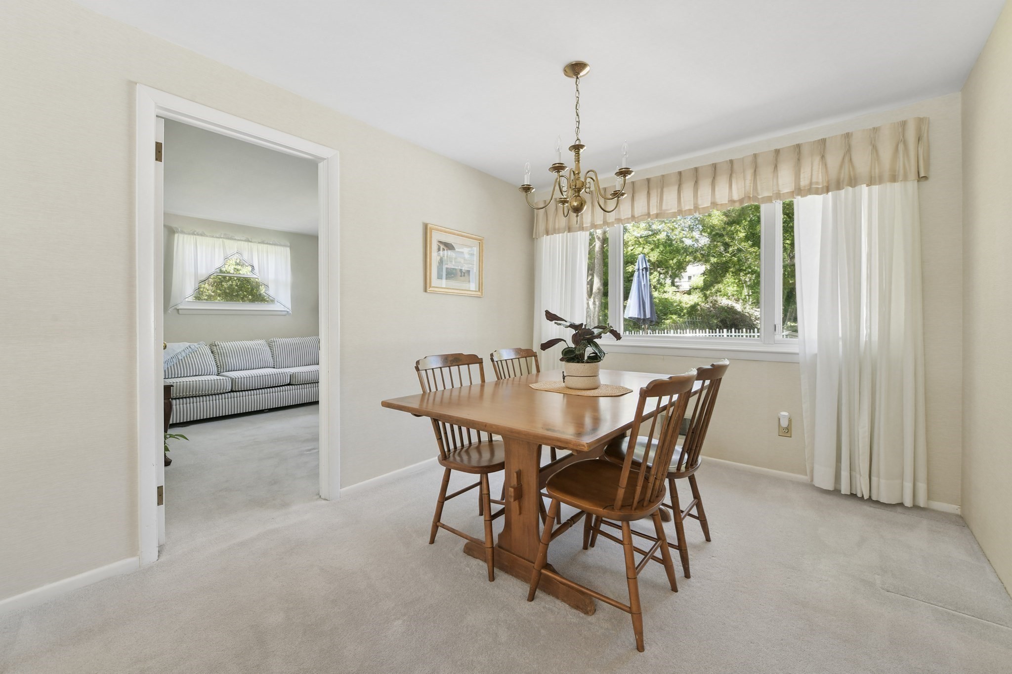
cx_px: 506
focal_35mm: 14
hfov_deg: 104.3
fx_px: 393
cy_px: 337
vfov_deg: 81.2
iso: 640
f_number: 9
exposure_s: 1/25
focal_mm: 14
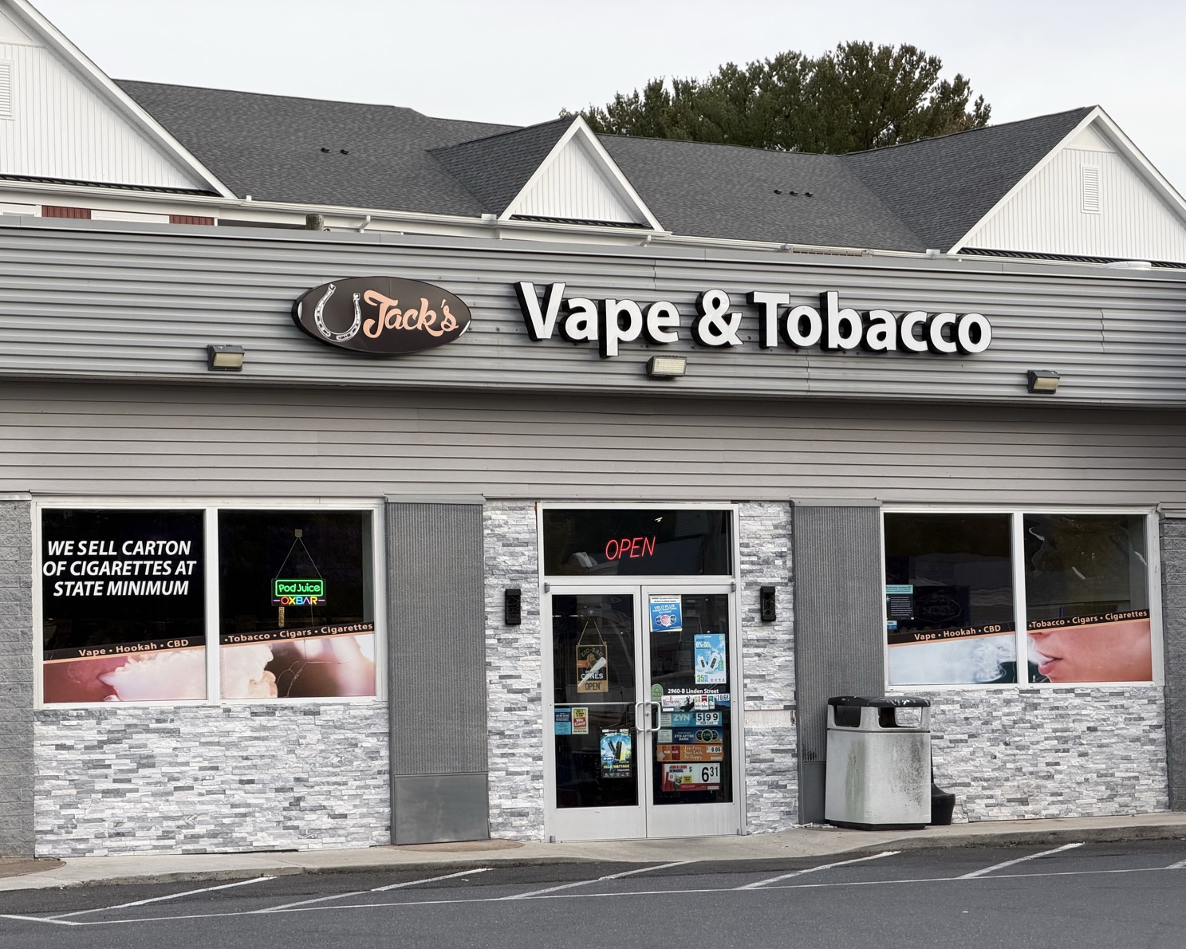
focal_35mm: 105
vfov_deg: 14.7
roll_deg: +1.4
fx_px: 3686
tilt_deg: +3.1
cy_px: 478
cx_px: 613
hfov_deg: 18.3
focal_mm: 16.89
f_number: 2.8
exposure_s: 1/427
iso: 50
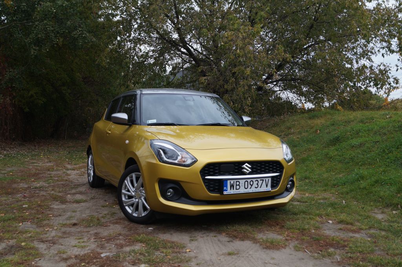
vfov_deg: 36.8
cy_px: 134
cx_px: 201
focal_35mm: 36
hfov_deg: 53.2
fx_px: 401
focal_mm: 24
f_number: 5
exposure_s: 1/100
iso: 100
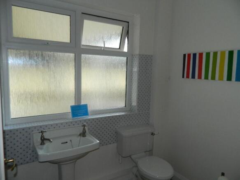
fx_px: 173
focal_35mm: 25
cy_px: 90
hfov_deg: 69.4
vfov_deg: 54.9
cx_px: 120
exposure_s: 1/30
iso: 180
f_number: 3.1
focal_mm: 4.5
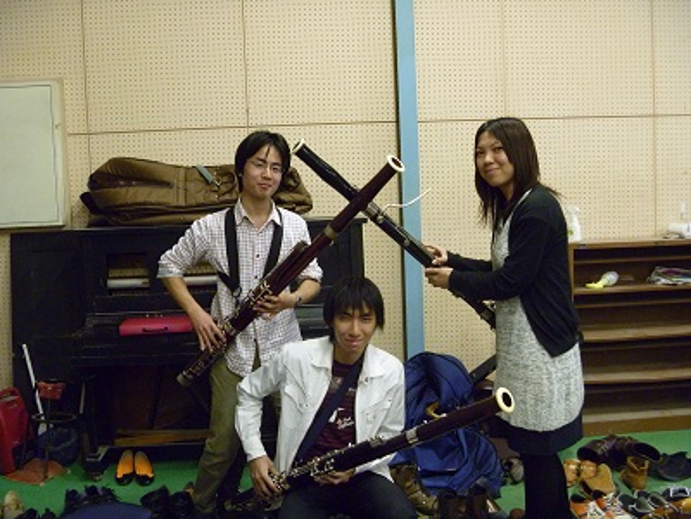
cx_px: 346
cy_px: 260
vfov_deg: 40.7
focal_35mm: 35
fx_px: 699
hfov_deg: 52.6
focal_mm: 6.3
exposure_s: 1/10
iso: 400
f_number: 3.5
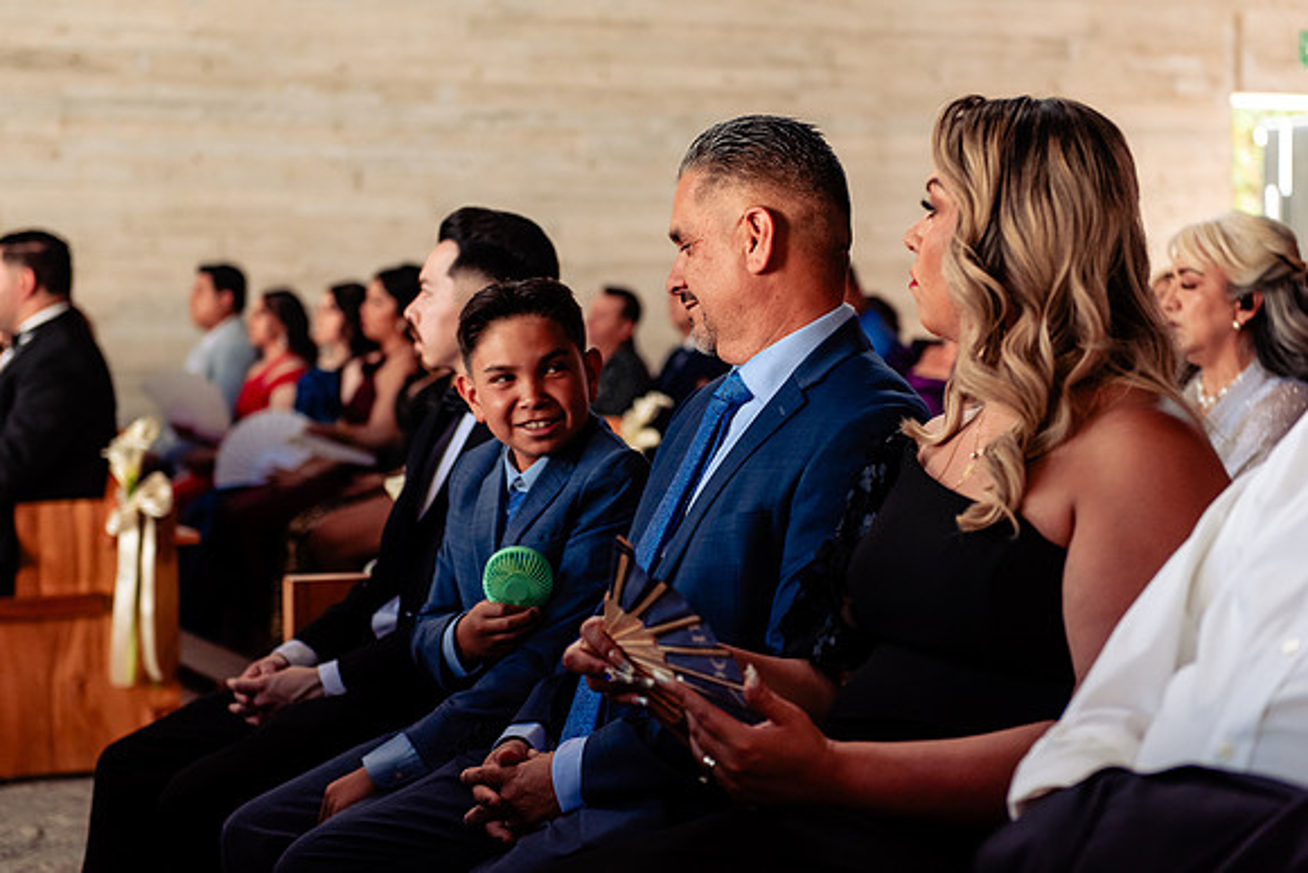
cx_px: 654
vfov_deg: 18.6
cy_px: 436
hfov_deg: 27.6
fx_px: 2658
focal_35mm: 73
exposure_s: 1/400
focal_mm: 70
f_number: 3.2
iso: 800
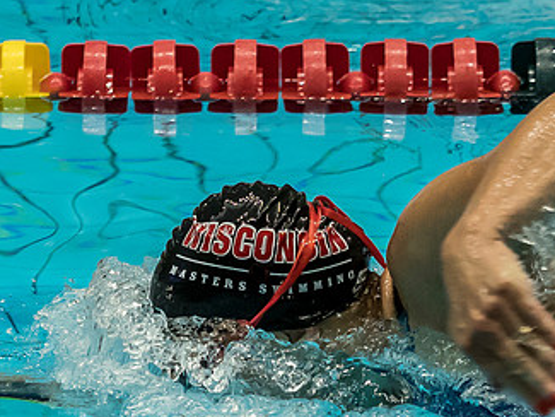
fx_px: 6608
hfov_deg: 4.8
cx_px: 267
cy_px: 346
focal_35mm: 412
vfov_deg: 3.6
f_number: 2.8
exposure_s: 1/1000
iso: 2000
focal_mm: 62
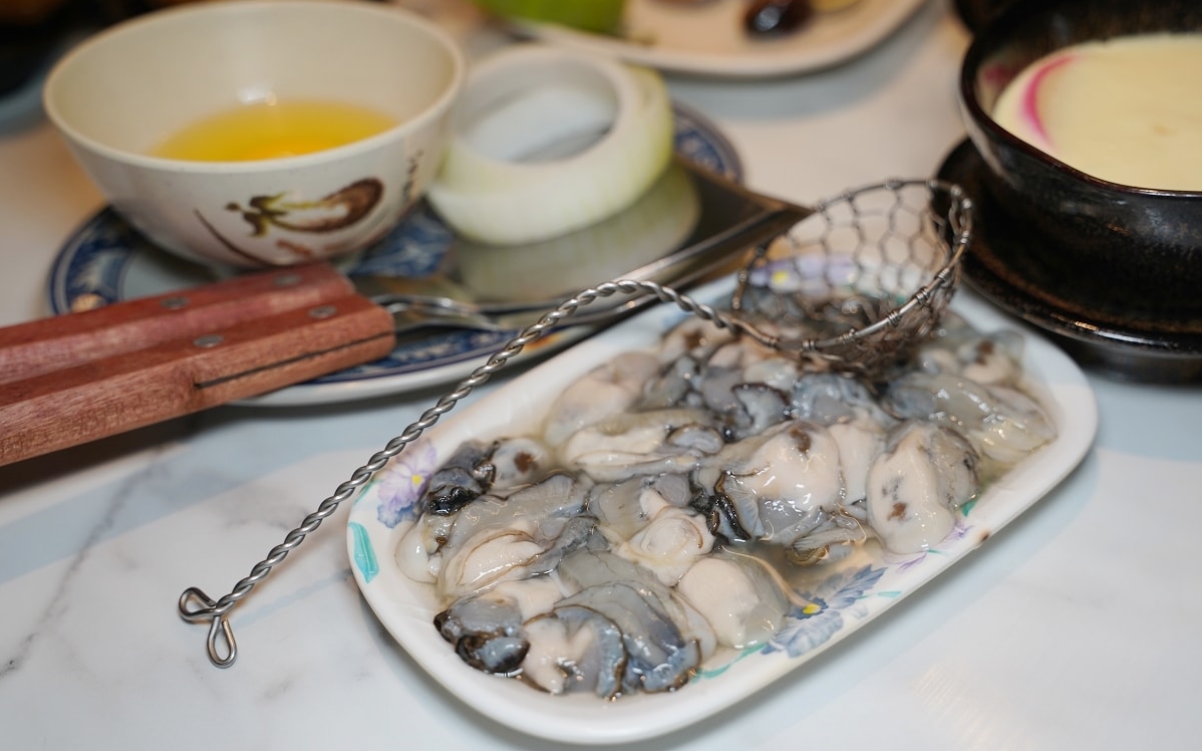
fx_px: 1572
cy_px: 383
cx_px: 601
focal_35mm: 48
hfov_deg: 41.8
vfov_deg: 26.9
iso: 200
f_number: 4
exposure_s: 1/60
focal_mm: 47
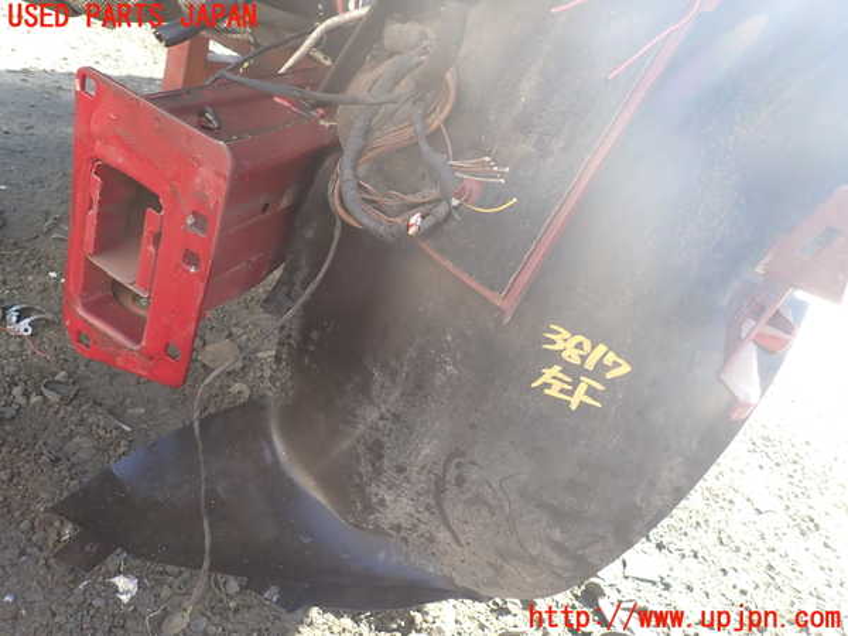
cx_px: 424
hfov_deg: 69.4
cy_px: 318
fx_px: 612
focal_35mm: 25
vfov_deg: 54.9
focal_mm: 4.5
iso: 100
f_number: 2.8
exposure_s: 1/80
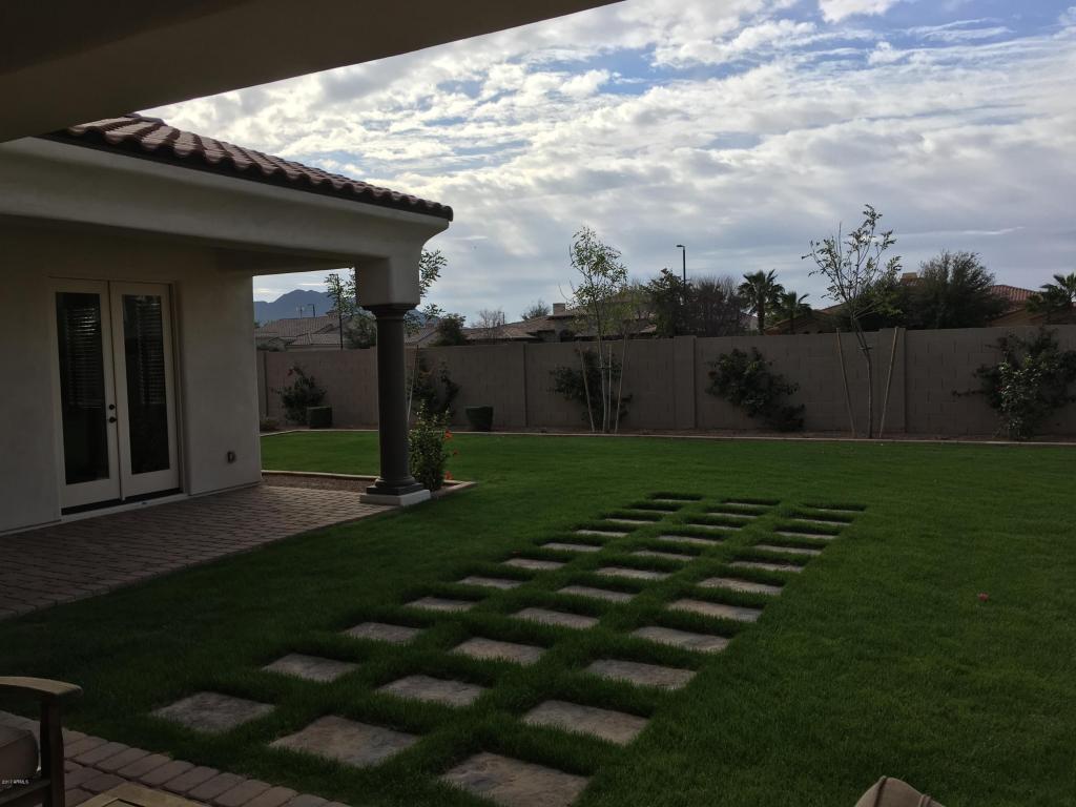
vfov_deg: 48.2
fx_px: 901
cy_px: 404
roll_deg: +1.5
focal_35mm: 29
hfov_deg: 61.7
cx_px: 538
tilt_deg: -2.7
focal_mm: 4.15
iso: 25
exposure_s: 1/2079
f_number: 2.2
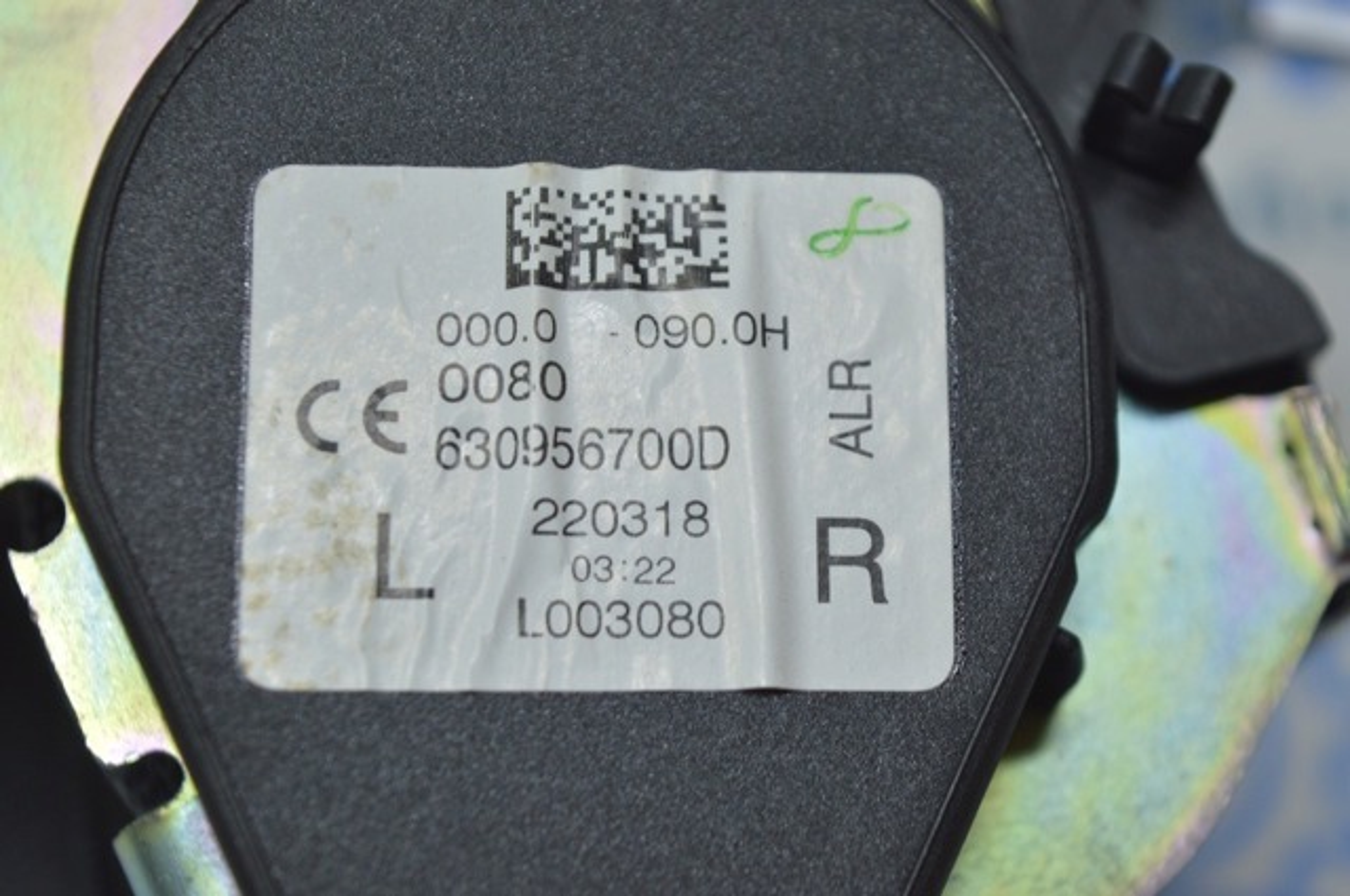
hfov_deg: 24.6
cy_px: 448
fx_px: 3090
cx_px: 675
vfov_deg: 16.5
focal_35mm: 82
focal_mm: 55
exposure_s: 1/40
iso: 400
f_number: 5.6
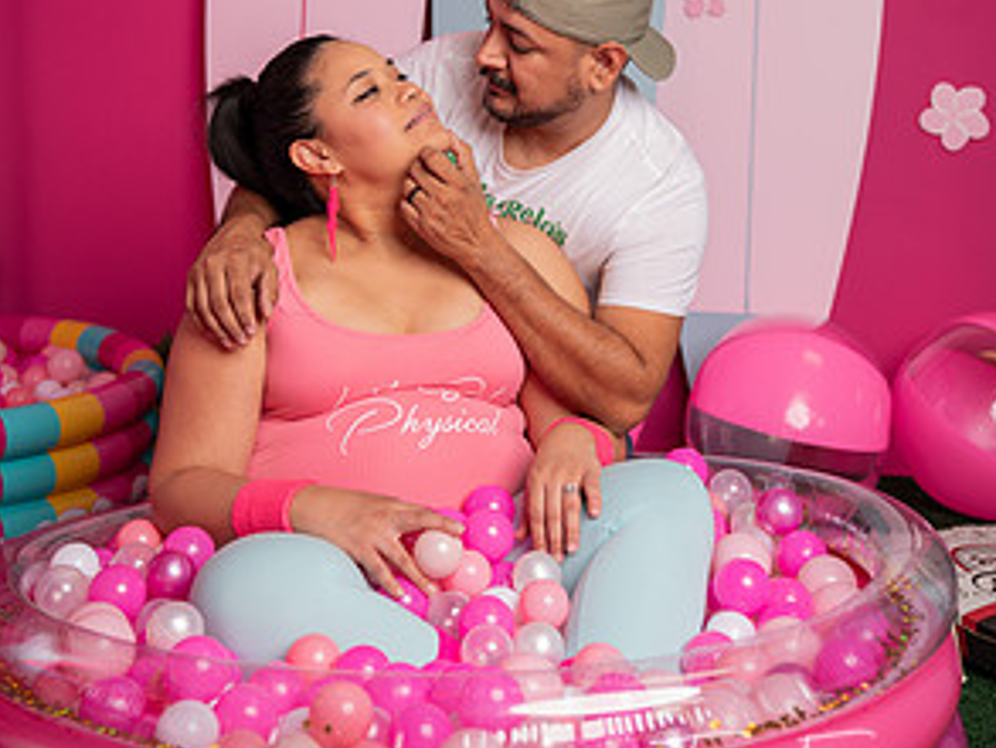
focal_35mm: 59
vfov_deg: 24.4
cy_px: 139
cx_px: 506
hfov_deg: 32.7
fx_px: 1698
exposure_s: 1/50
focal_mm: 40
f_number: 3.2
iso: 50
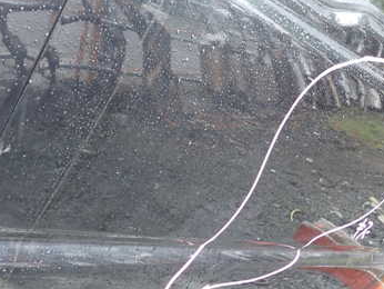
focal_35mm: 52
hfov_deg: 36.7
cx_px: 164
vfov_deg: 28.1
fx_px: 577
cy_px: 158
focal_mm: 5.4
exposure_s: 1/60
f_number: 2.3
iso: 160
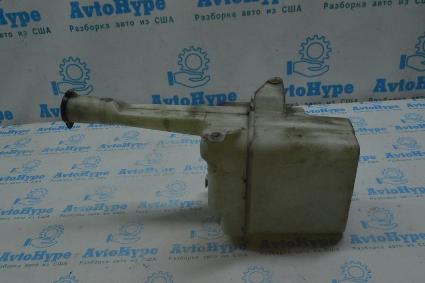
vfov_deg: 39.9
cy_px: 142
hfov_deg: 57.3
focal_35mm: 33
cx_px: 212
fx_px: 389
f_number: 16
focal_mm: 22
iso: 4000
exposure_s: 1/200
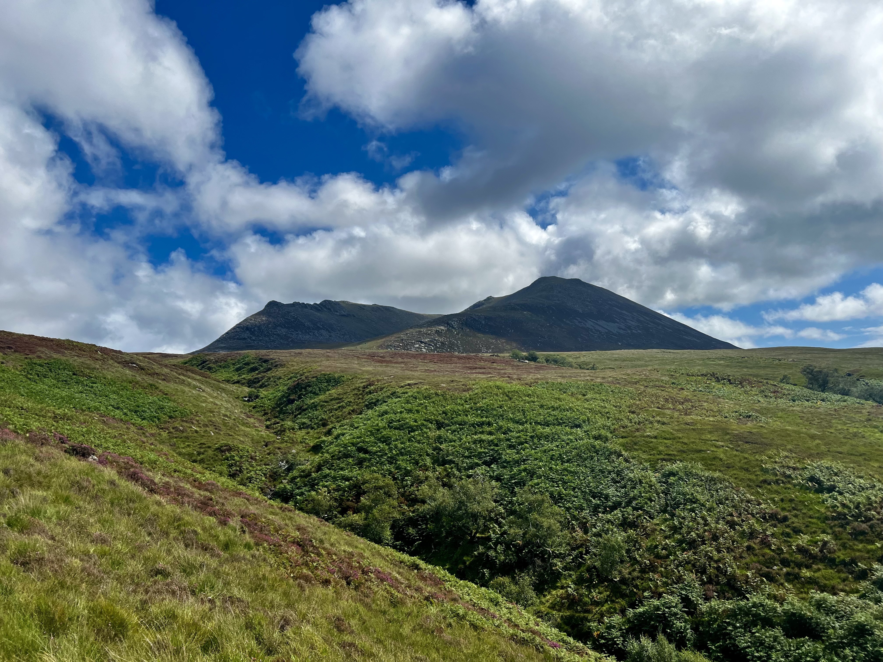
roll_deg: +4.6
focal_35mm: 26
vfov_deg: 53.1
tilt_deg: +10.9
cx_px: 442
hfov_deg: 67.3
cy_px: 331
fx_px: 663
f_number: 1.5
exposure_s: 1/7463
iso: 50
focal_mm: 5.7
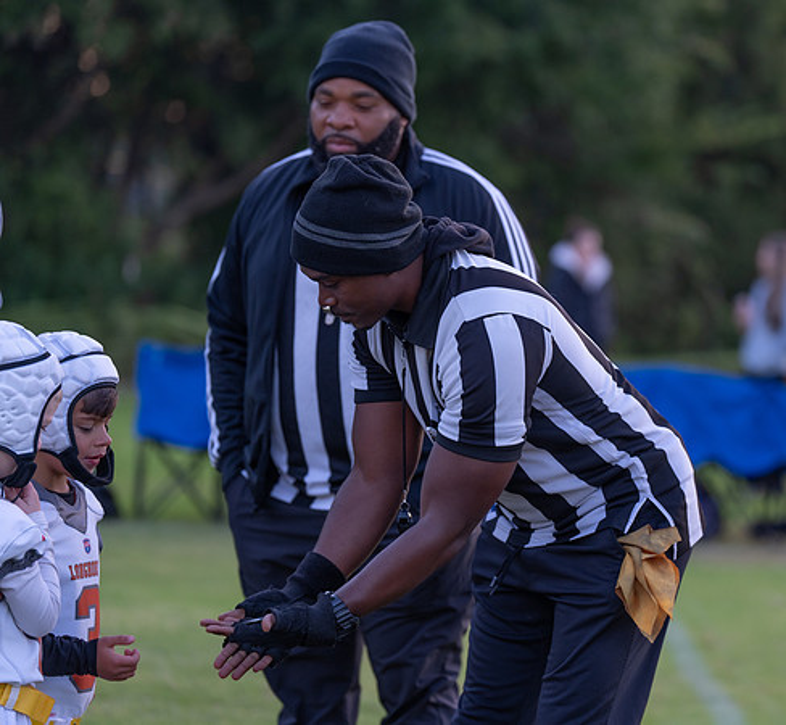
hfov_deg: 11.6
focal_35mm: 156
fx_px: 3866
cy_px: 362
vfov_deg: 10.7
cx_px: 544
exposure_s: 1/320
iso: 500
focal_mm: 128
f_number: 2.8
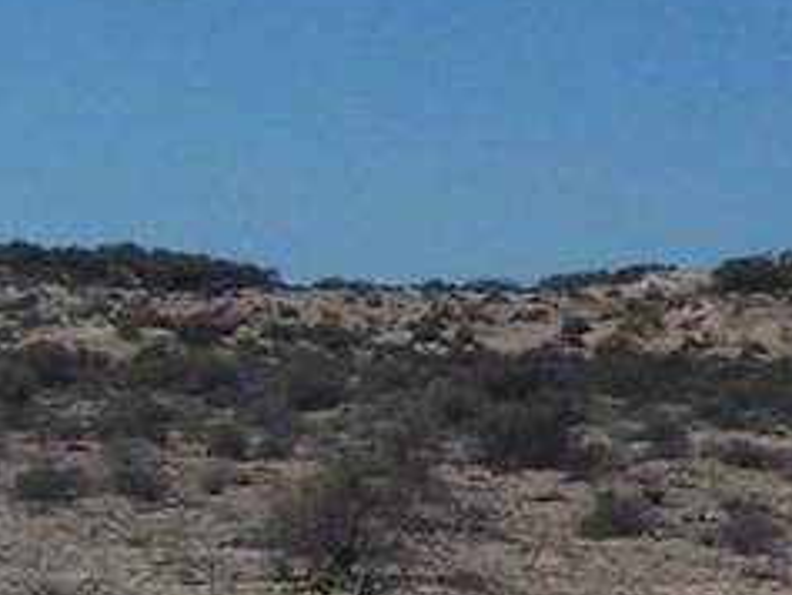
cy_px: 542
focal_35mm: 205
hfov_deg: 8.8
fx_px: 4693
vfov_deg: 7.2
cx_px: 1841
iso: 64
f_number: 5.6
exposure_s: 1/800
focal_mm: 6.3
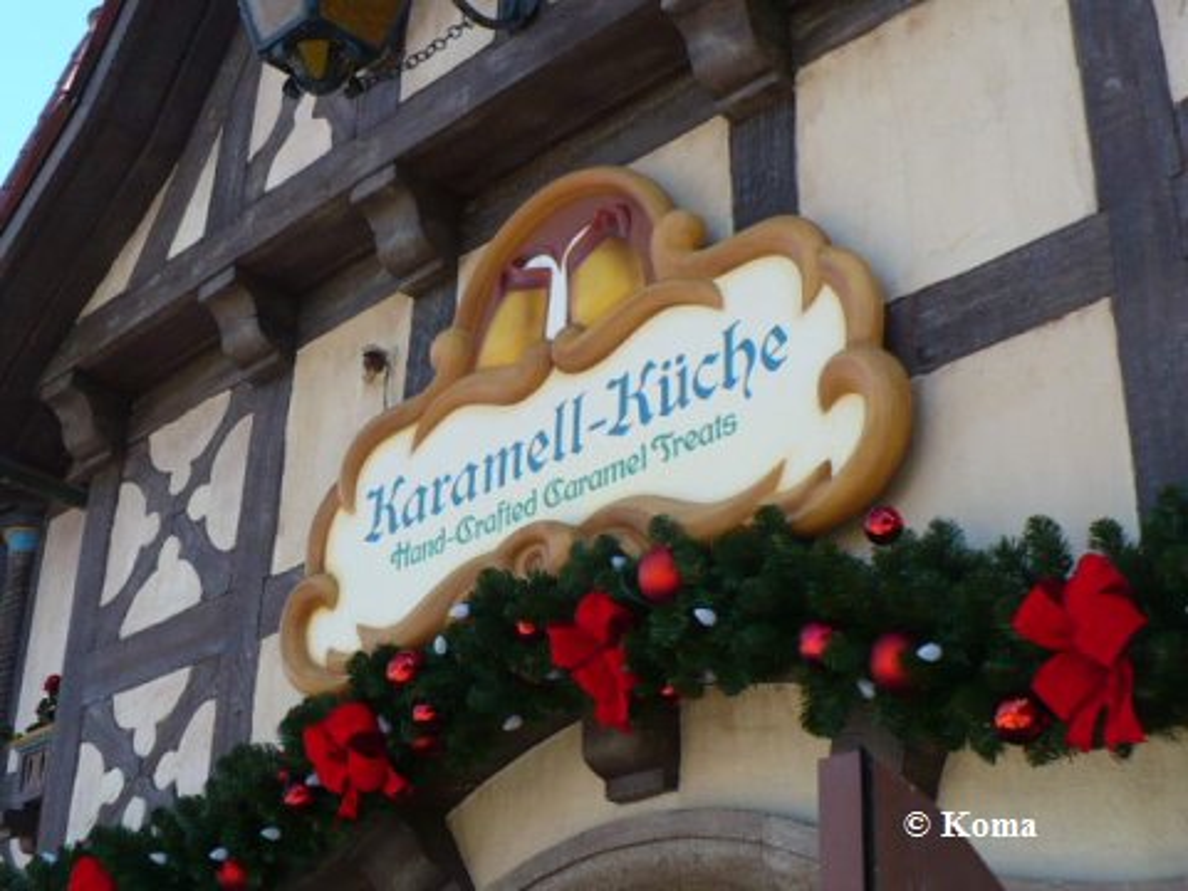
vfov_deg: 29.7
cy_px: 446
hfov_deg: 38.9
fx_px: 1682
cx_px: 594
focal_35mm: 49
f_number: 2.8
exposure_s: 1/320
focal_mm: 6.1
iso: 100
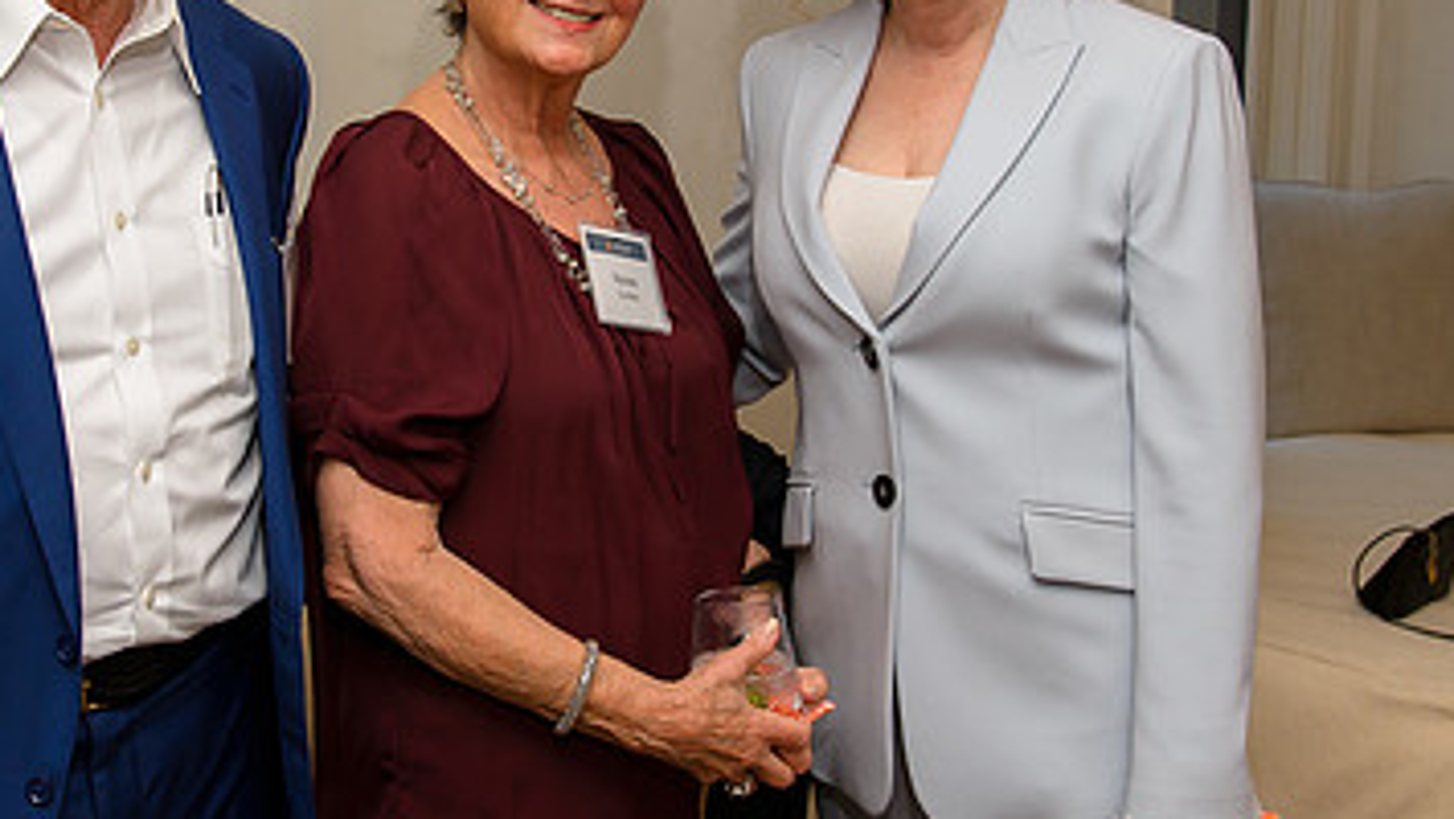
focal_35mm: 65
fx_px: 2507
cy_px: 249
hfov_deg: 32.2
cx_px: 527
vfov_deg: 18.5
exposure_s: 1/100
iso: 800
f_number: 5.6
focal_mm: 34
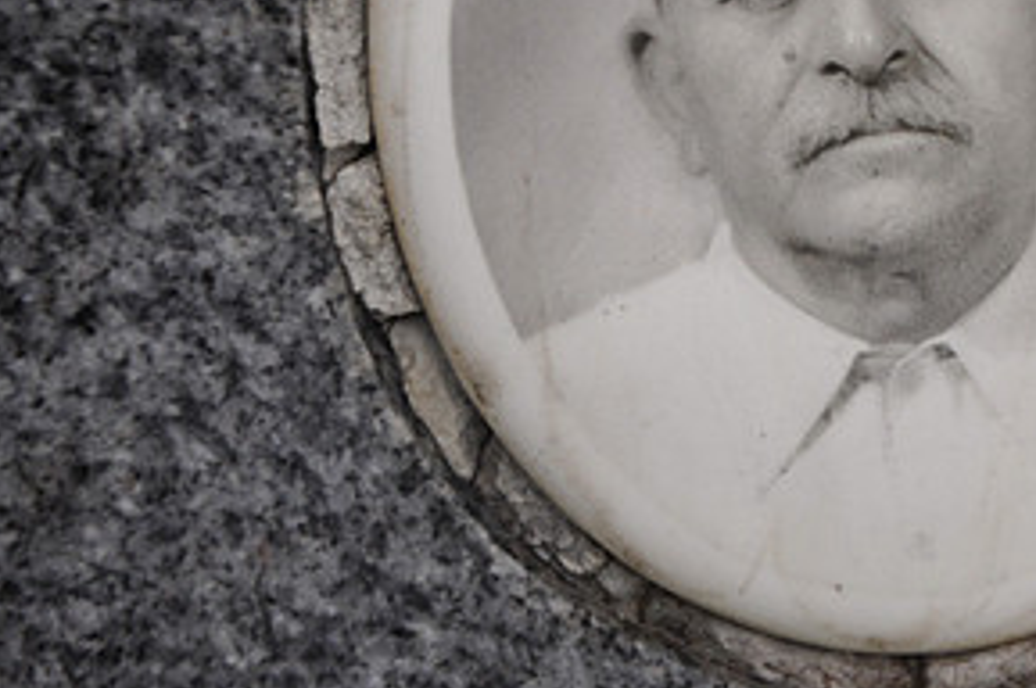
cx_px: 889
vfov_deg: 4.3
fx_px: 9083
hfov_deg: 6.5
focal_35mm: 316
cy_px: 124
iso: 400
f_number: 5.6
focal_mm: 105
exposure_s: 1/60
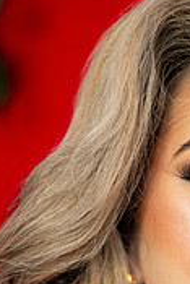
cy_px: 302
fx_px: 3050
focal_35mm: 386
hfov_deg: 3.6
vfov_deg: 5.3
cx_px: 193
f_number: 2
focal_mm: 150
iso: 1000
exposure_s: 1/200
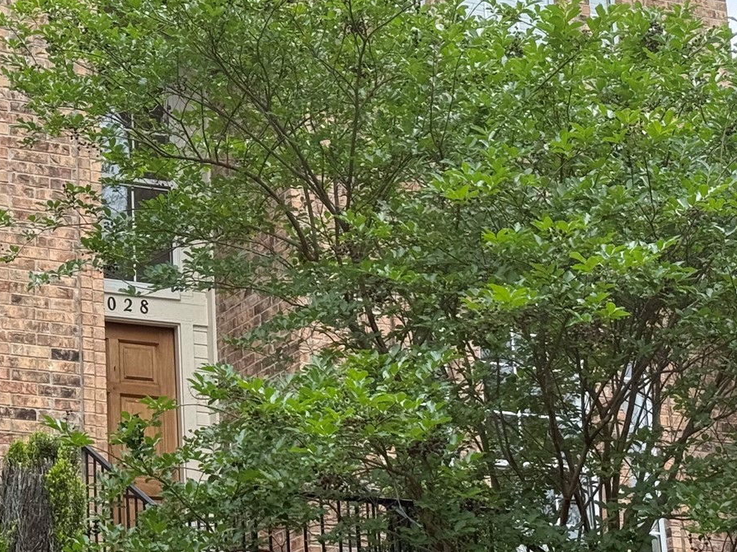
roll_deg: +1.2
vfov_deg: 13.5
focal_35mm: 110
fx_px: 2341
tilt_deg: +18.6
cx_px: 115
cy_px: 253
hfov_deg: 17.7
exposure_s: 1/1715
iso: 100
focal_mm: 6.76
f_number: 1.78
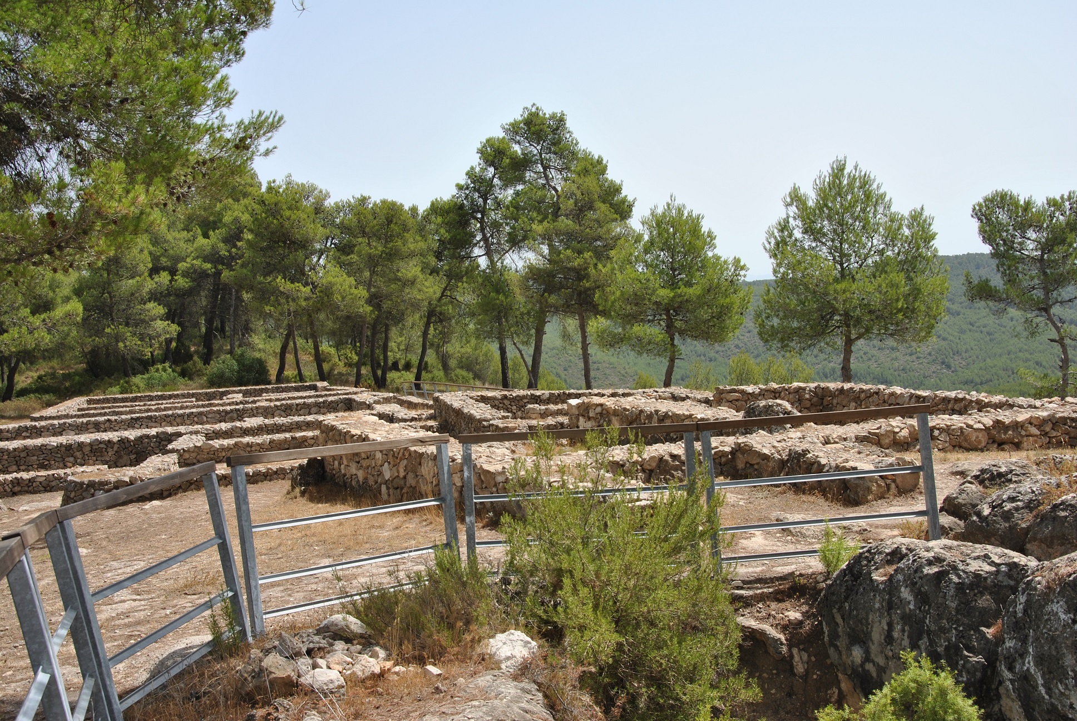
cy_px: 360
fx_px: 1168
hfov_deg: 49.5
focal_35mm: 39
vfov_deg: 34.3
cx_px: 538
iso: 100
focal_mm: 26
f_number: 9
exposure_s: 1/200
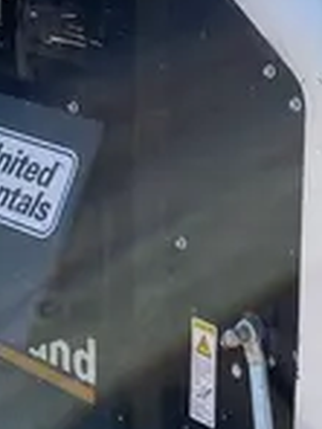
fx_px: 1600
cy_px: 45
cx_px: 209
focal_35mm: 129
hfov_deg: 11.5
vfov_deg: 15.1
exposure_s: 1/1595
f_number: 1.6
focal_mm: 4.2
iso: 32
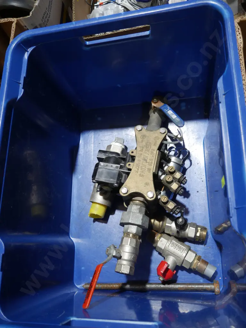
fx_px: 265
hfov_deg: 49.7
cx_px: 123
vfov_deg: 63.4
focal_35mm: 28
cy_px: 164
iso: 320
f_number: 3.5
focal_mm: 14
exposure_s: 1/60
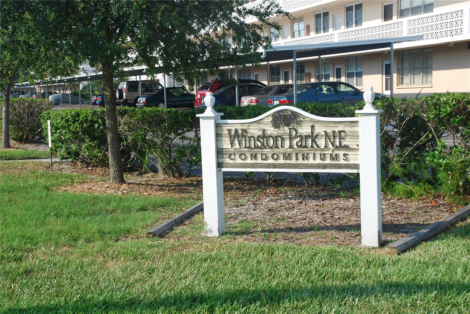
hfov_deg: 33.4
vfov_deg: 22.7
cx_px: 235
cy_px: 157
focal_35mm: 60
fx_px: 784
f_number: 10
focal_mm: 40
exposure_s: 1/200
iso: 200
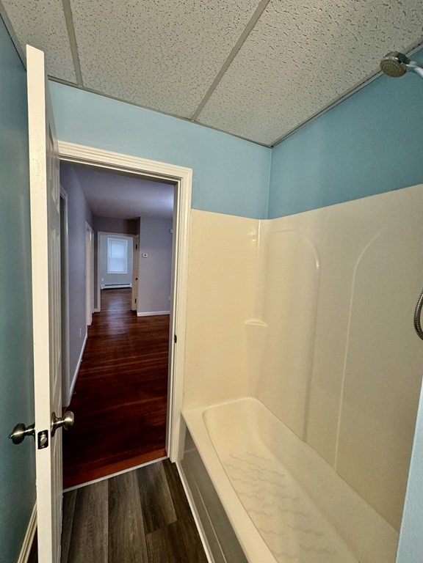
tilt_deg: -4.3
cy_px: 282
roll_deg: -3.3
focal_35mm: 14
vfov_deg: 102.1
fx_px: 228
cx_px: 212
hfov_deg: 85.7
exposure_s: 1/60
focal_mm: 2.22
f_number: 2.2
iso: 320
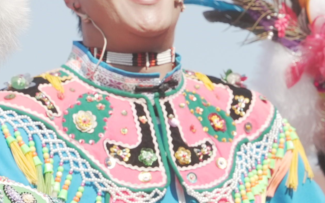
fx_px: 5297
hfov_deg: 3.5
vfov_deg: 2.2
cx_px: 209
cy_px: 61
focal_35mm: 598
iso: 800
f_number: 7.1
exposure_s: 1/1250
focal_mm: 175
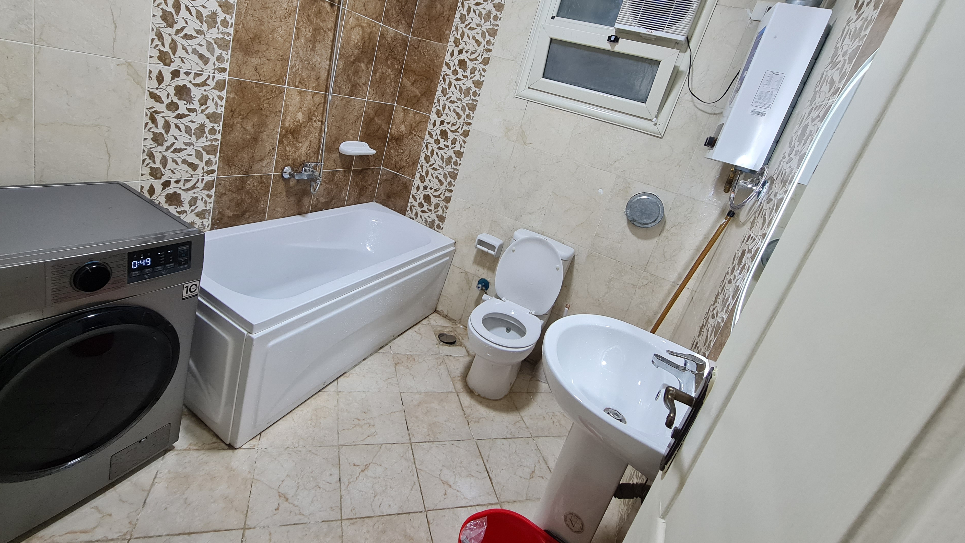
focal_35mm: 15
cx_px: 460
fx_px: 384
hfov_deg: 102.9
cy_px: 207
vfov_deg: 69.5
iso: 200
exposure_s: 1/50
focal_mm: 2.2
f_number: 2.2
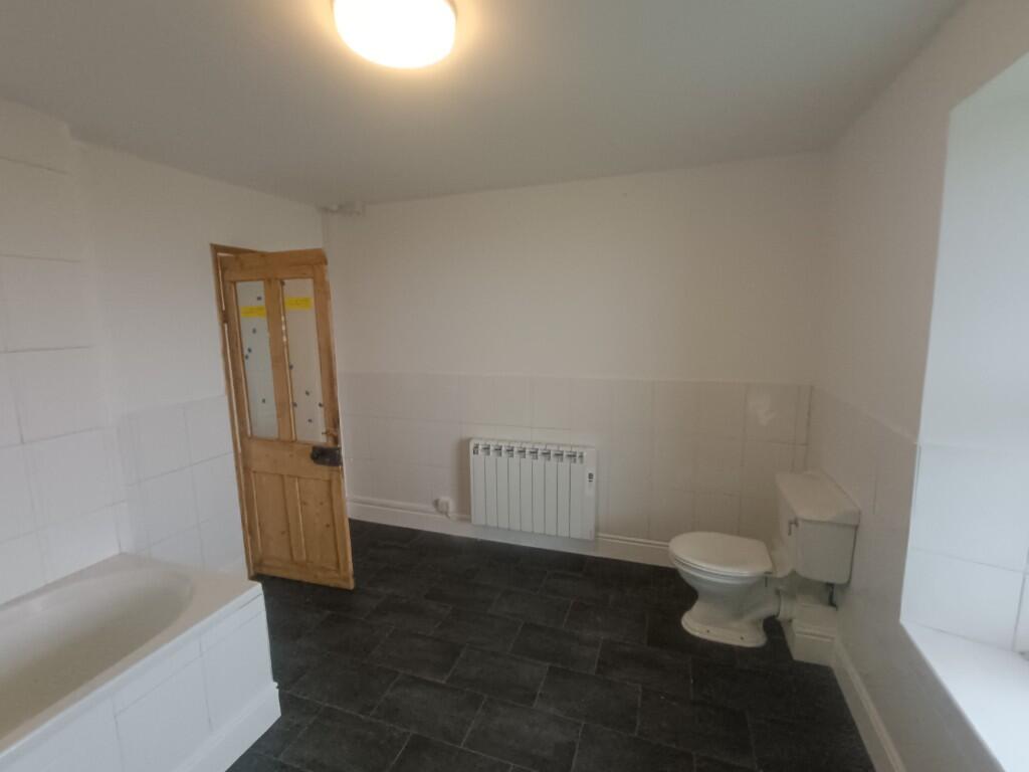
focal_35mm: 16
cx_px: 514
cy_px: 386
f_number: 2.2
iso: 523
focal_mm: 1.66
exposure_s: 1/50
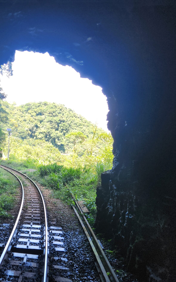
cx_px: 7
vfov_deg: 58.1
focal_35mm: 33
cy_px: 142
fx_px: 253
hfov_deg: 35.3
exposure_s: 1/146
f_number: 1.8
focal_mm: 5.4
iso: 25
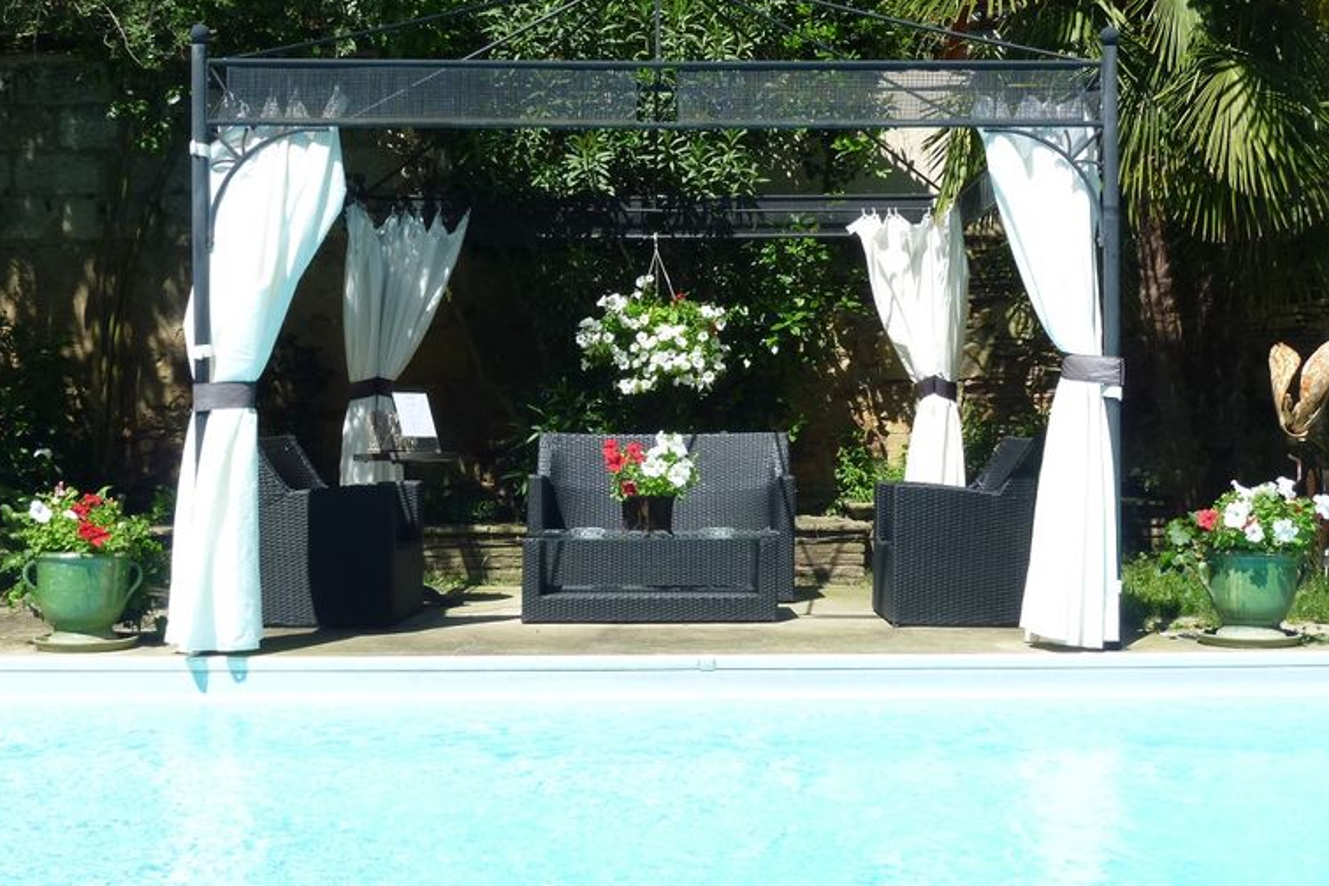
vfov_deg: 30.5
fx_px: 1624
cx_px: 677
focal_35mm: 44
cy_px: 432
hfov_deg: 44.5
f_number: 4
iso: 80
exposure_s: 1/320
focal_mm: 7.2
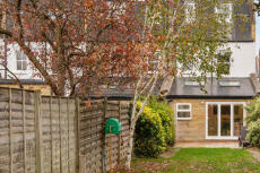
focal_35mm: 29
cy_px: 74
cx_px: 214
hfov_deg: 58.1
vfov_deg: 44.8
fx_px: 209
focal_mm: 14
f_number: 8
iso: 400
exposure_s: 1/80
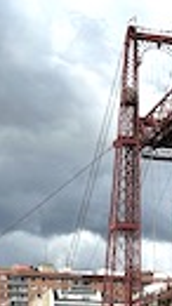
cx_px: 259
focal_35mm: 129
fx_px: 1047
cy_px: 388
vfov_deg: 15.9
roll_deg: -0.3
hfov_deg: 9.1
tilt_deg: +1.4
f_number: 1.78
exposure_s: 1/8197
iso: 80
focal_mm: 6.86
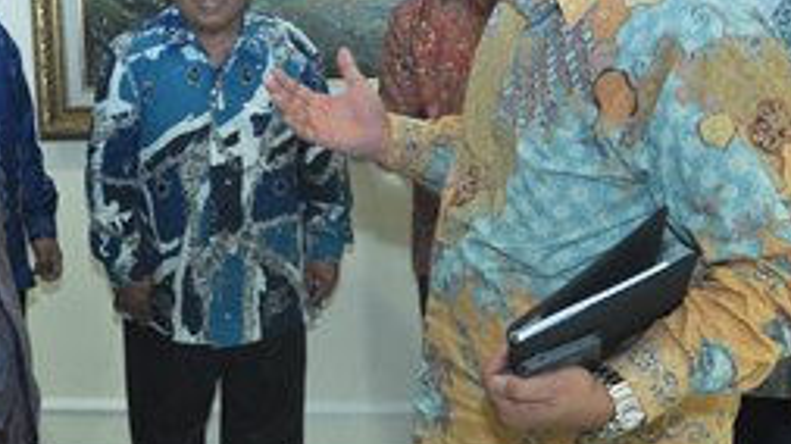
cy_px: 211
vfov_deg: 10.2
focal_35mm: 119
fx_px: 2495
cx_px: 194
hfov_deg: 17.9
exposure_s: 1/60
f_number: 3.2
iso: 500
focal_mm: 32
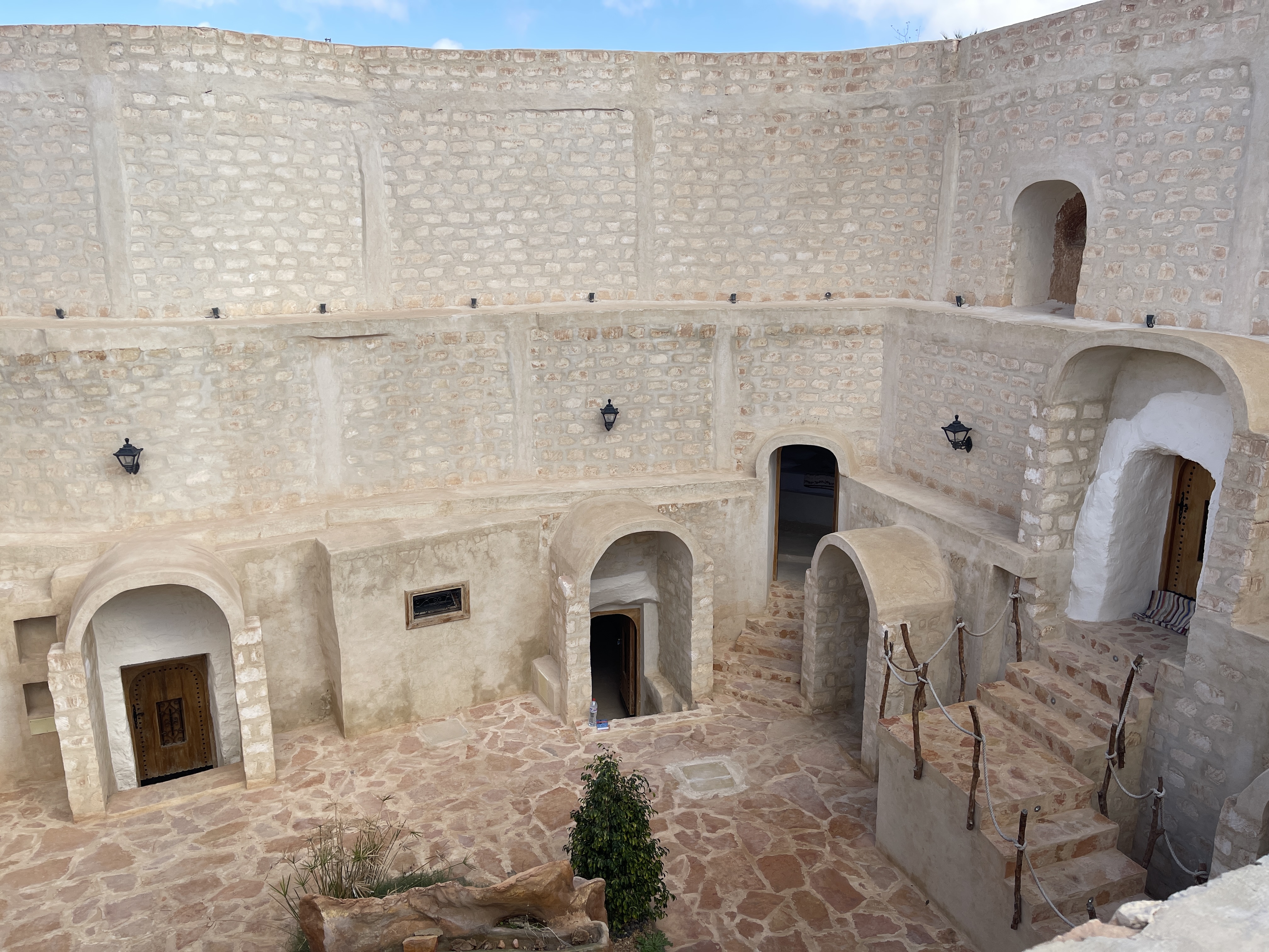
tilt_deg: -14.2
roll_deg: +0.1
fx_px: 916
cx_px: 634
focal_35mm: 25
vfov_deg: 54.9
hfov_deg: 69.4
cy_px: 476
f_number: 1.6
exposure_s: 1/1852
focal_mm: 5.1
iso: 32
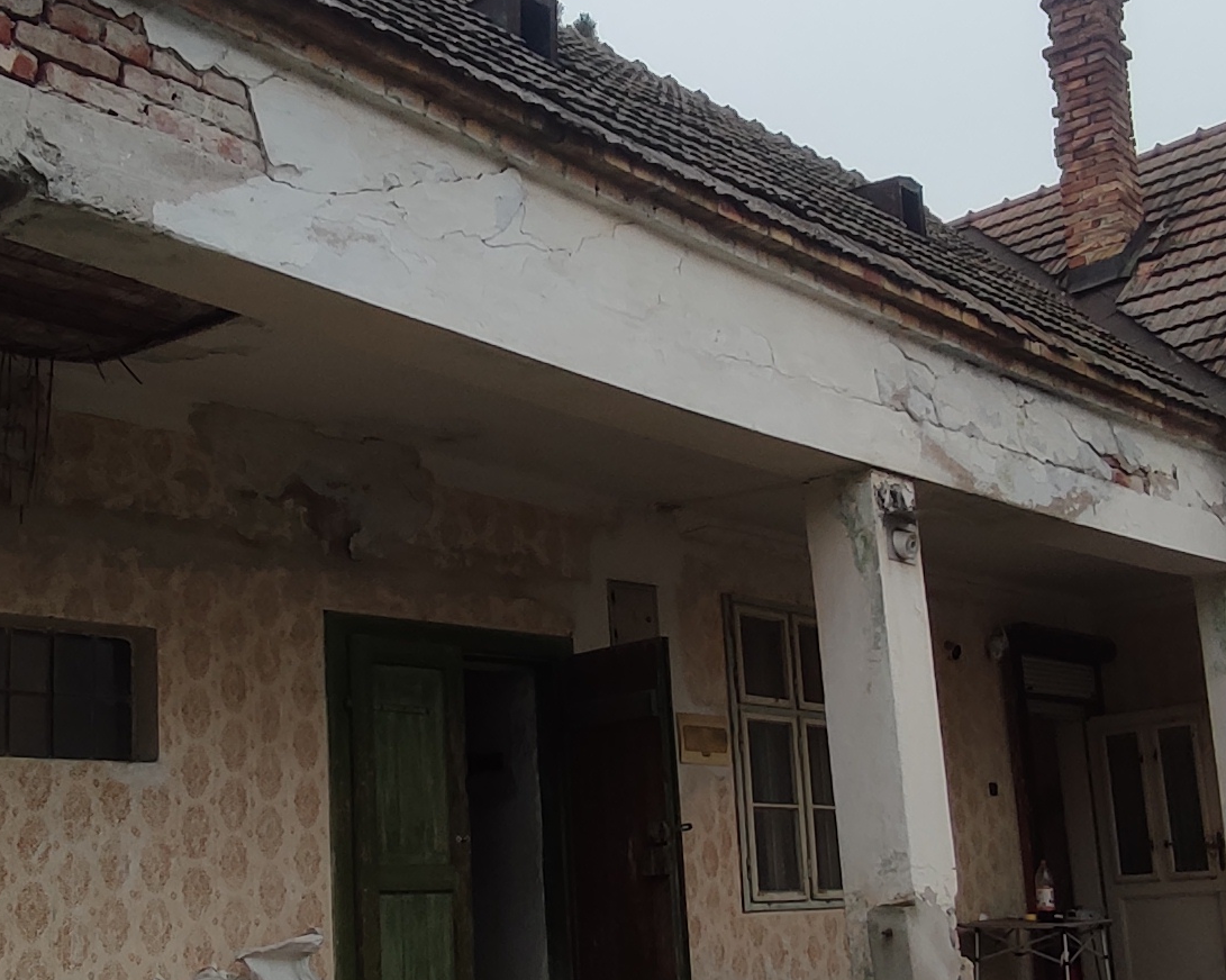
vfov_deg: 32.0
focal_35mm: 47
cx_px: 499
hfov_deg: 39.4
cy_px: 577
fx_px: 1705
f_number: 2.2
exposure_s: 1/167
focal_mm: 1.65
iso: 50
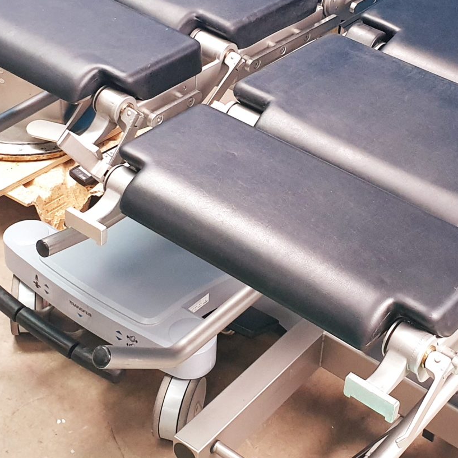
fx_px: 1078
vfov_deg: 23.9
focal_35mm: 72
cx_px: 308
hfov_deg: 23.9
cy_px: 160
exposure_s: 1/33
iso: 320
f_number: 2.4
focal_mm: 4.3
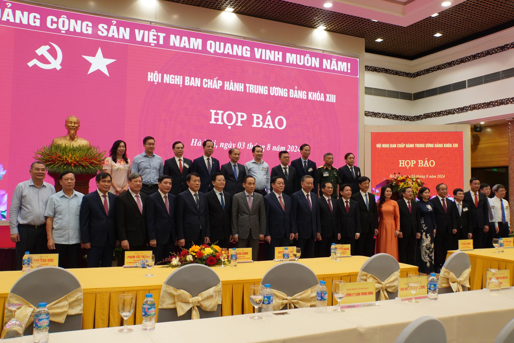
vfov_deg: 40.0
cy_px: 172
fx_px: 471
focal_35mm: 33
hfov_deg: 57.2
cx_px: 257
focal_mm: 22
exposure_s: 1/60
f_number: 7.1
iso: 1600
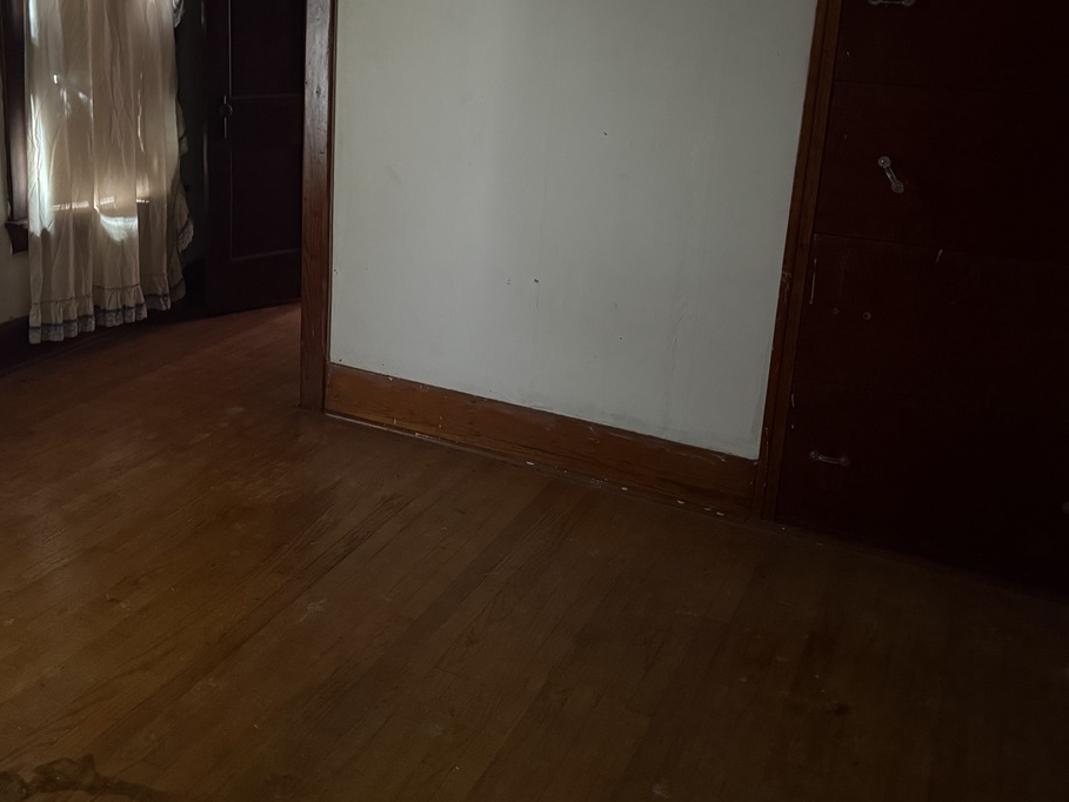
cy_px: 288
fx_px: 1174
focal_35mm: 38
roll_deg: -1.3
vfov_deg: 37.4
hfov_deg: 48.3
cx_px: 373
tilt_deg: -14.0
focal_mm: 6.76
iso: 1600
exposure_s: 1/24
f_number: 1.78
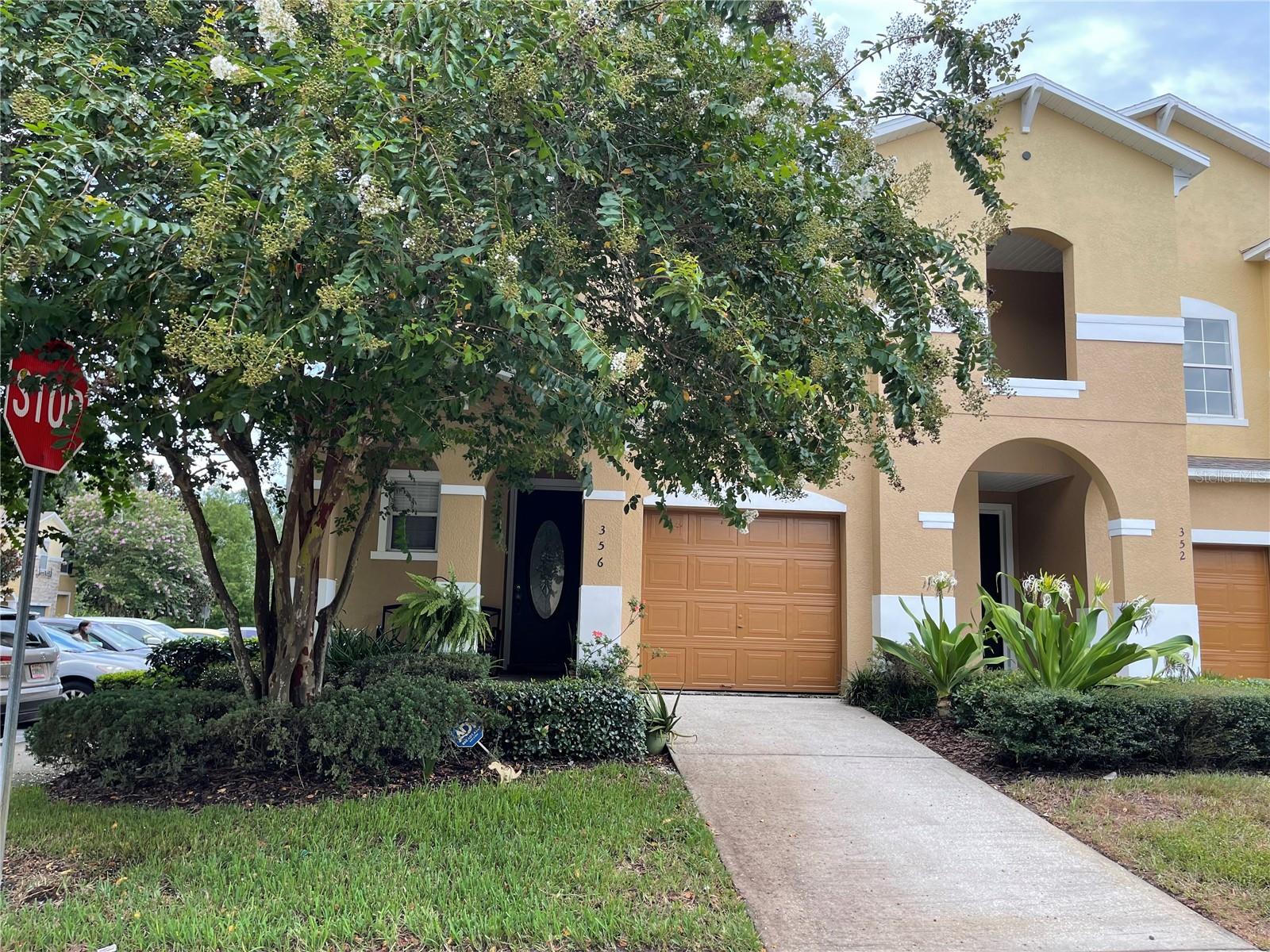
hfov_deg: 67.3
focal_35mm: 26
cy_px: 476
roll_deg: -1.8
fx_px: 954
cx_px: 635
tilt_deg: +7.3
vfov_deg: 53.1
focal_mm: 5.1
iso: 32
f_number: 1.6
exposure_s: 1/496
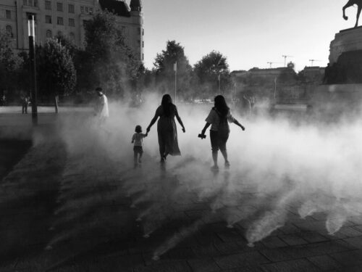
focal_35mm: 29
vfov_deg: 48.2
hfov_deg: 61.7
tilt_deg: -4.5
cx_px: 181
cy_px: 136
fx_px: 303
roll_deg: +4.5
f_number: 2.2
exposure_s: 1/1304
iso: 25
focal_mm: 4.15
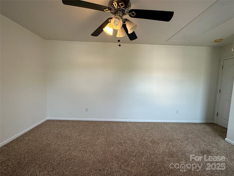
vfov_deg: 85.7
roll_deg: -1.6
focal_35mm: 14
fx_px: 95
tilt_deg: -5.3
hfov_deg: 102.1
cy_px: 88
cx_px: 117
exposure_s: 1/120
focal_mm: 2.22
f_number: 2.2
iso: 125
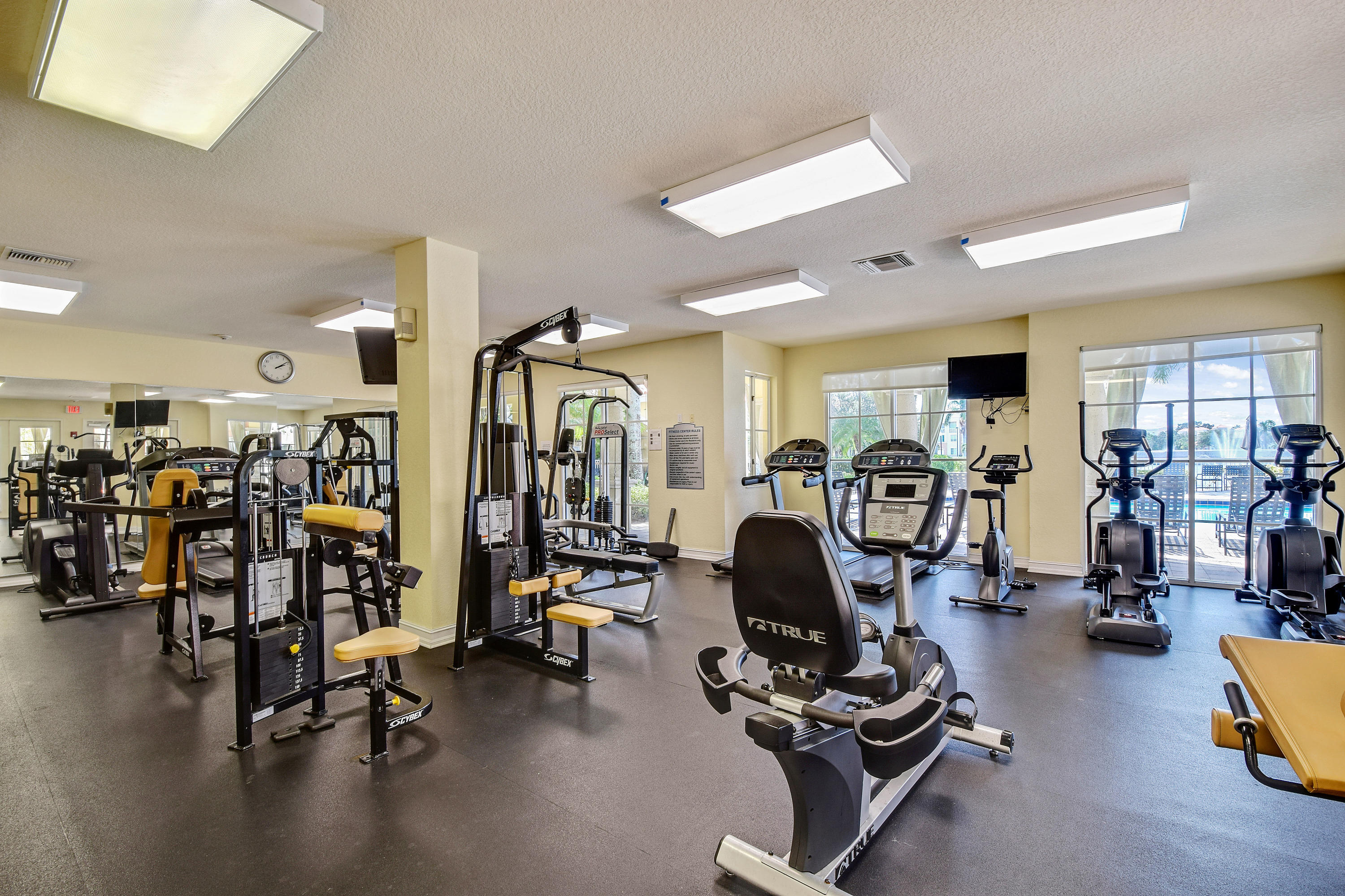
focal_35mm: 15
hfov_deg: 100.4
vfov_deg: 77.3
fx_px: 560
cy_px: 448
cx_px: 672
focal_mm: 10
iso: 100
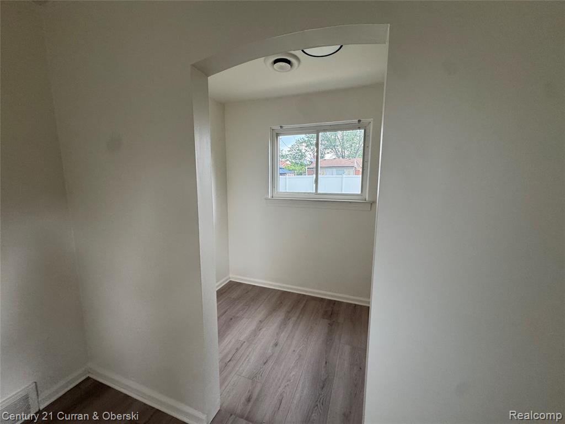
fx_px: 229
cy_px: 212
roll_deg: -1.3
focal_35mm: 14
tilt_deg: -6.4
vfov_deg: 85.7
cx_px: 282
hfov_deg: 102.1
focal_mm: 2.22
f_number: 2.2
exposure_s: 1/120
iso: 200
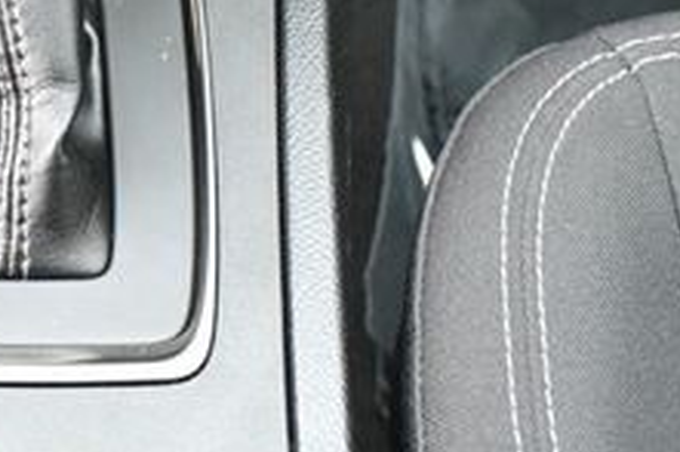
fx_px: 2707
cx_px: -145
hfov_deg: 13.9
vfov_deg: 9.4
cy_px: -145
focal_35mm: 143
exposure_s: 1/125
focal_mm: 33
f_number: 5
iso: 3200
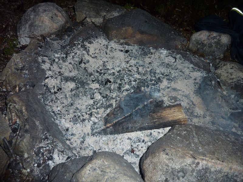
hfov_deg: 69.4
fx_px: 175
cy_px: 91
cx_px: 122
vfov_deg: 54.9
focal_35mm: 25
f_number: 3.3
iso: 100
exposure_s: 1/125
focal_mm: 4.1
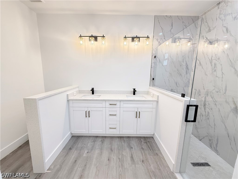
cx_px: 119
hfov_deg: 102.1
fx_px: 96
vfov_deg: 85.7
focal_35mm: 14
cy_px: 90
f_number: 2.2
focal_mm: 2.22
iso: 320
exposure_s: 1/120
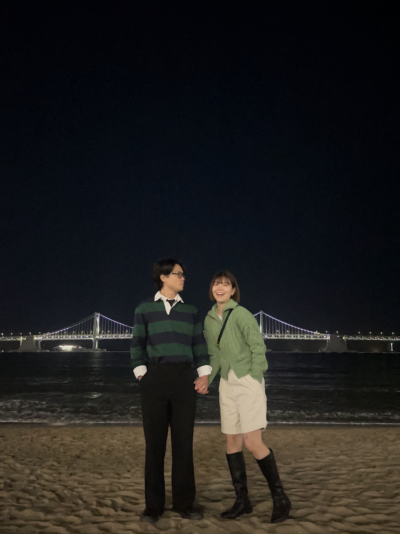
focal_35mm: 26
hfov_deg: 53.1
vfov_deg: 67.3
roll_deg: +0.3
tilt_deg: +10.5
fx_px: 401
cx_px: 200
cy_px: 267
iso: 5000
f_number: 1.6
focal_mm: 5.1
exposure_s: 1/17
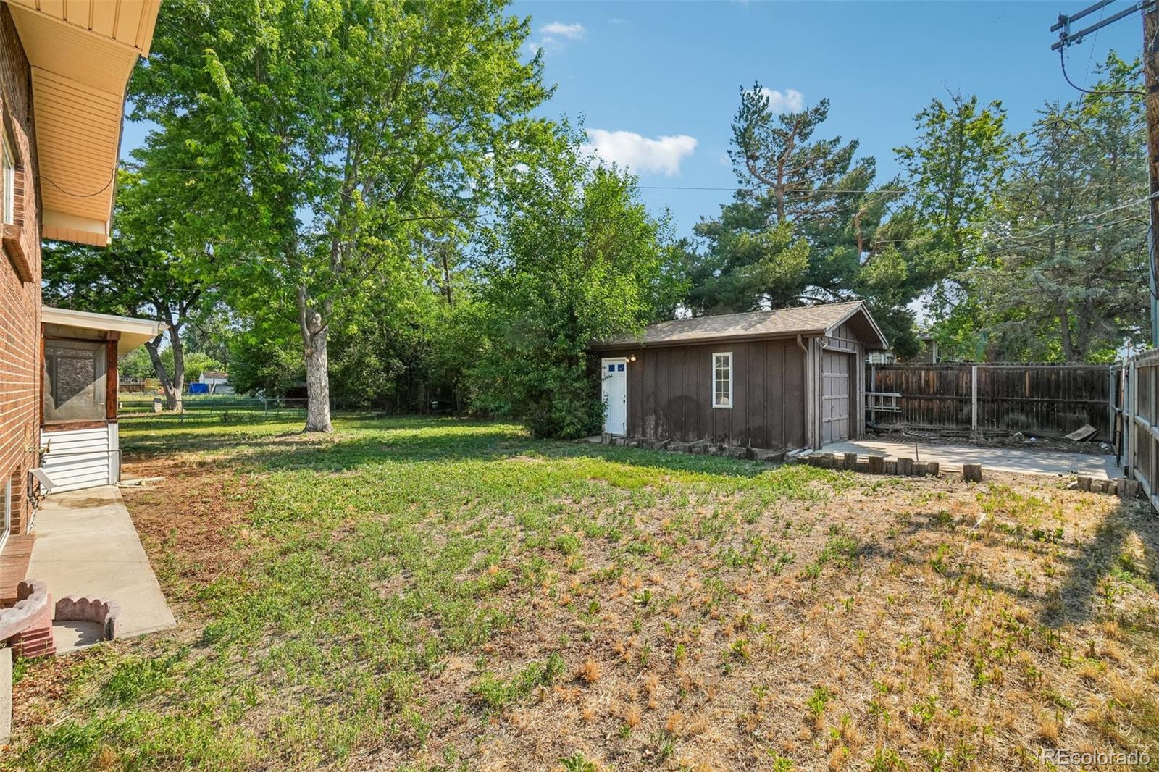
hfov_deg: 100.4
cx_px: 580
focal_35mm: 15
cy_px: 386
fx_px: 483
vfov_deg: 77.3
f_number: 8
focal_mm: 10
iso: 400
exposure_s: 1/640
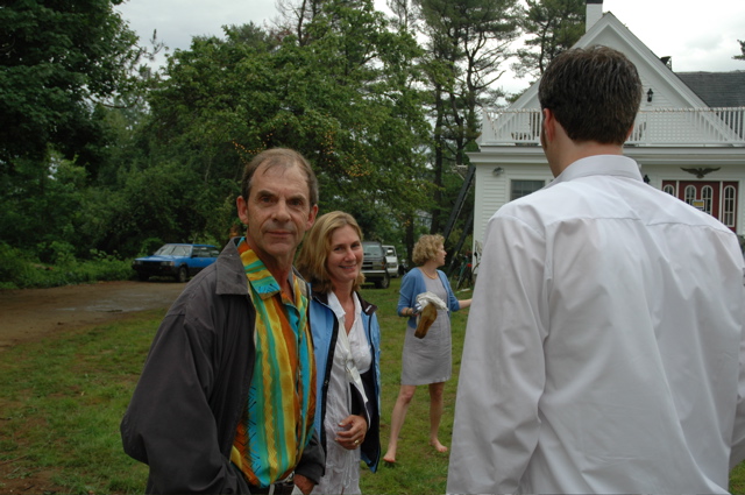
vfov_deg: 36.8
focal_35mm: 36
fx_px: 744
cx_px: 372
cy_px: 248
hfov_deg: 53.2
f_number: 5.6
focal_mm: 24
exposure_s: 1/125
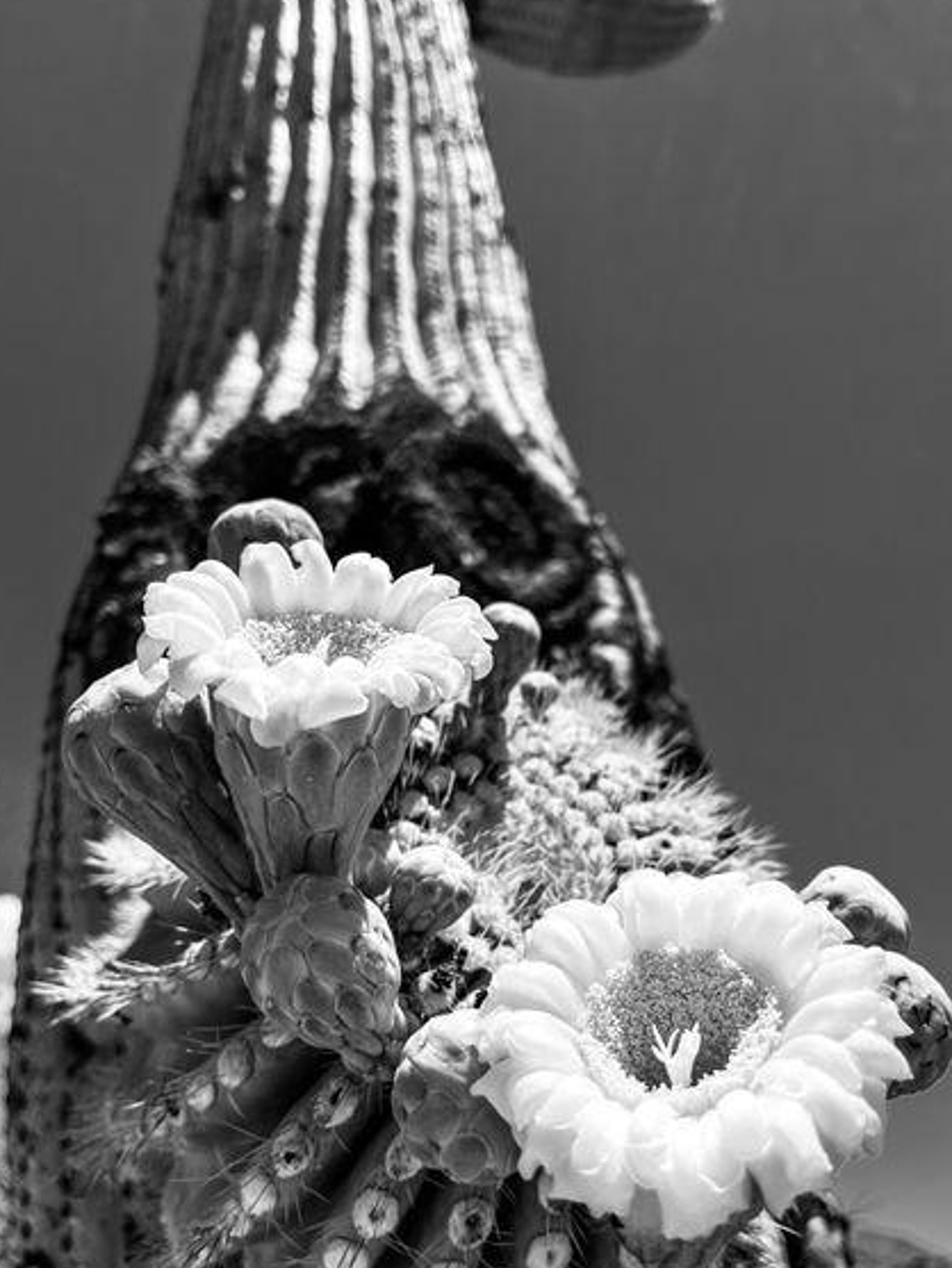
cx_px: 481
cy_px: 649
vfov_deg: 63.4
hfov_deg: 49.8
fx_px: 1026
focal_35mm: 28
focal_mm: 5.1
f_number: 1.6
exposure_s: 1/4900
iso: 50
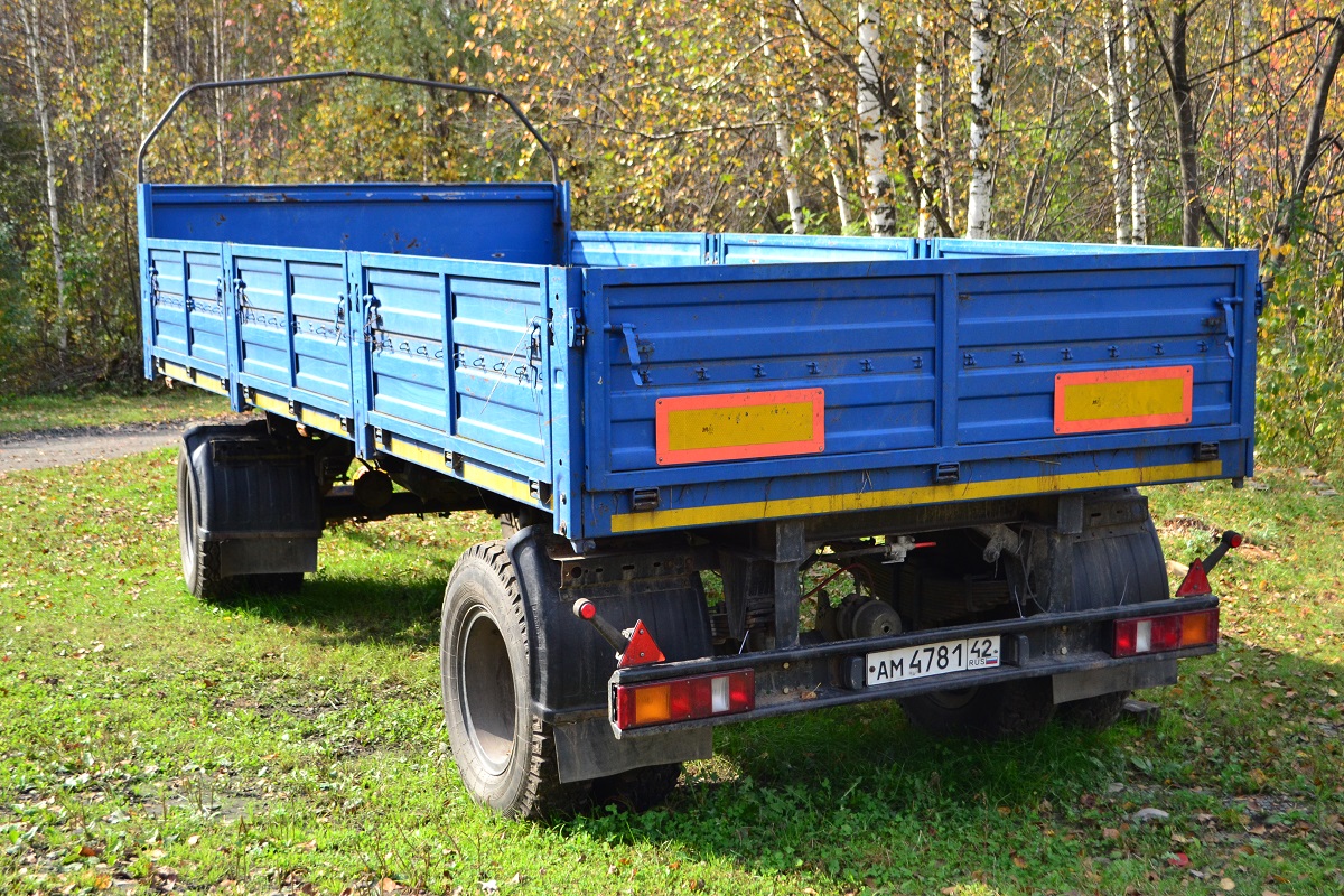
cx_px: 672
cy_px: 448
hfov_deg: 38.9
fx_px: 1904
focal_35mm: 51
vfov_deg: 26.5
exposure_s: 1/800
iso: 800
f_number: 5
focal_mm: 34
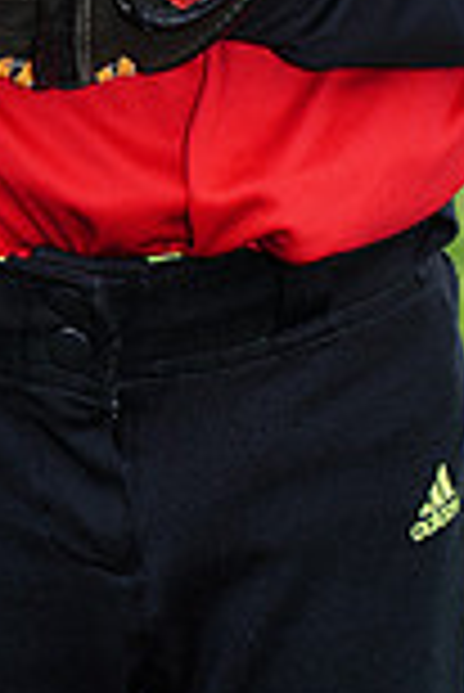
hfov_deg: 1.8
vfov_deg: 2.7
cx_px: 164
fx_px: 14486
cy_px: -495
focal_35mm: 751
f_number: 9
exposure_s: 1/200
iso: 200
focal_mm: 200
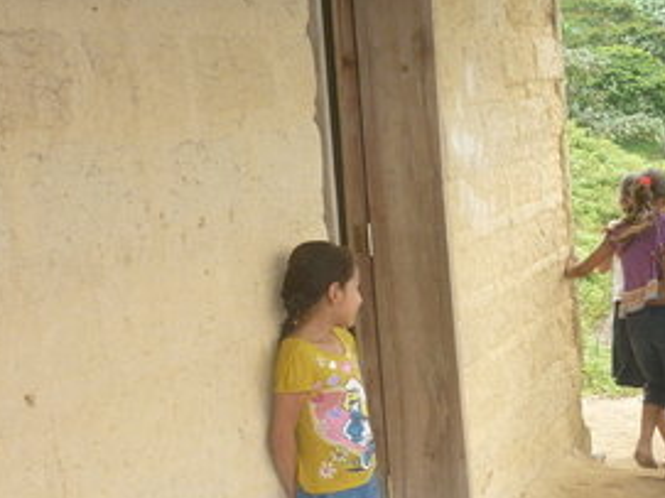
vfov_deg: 18.9
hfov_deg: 23.5
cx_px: 729
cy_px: 302
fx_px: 1498
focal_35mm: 78
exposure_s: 1/160
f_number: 2.8
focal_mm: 5.5
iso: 100
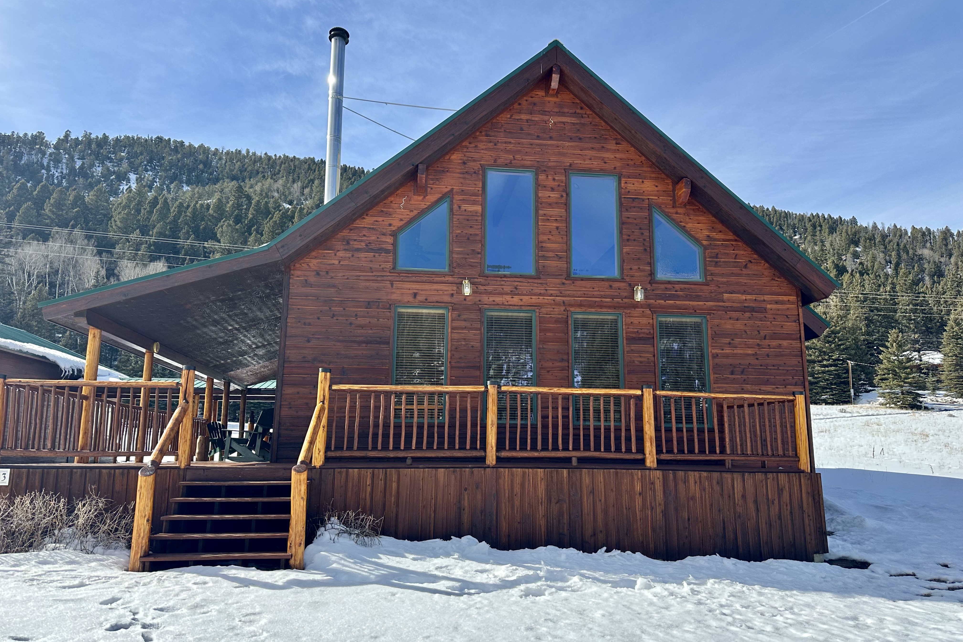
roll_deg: -1.1
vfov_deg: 51.3
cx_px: 482
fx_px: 669
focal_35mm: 25
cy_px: 322
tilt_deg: +11.5
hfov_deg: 71.5
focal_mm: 6.86
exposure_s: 1/2967
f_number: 1.78
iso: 80
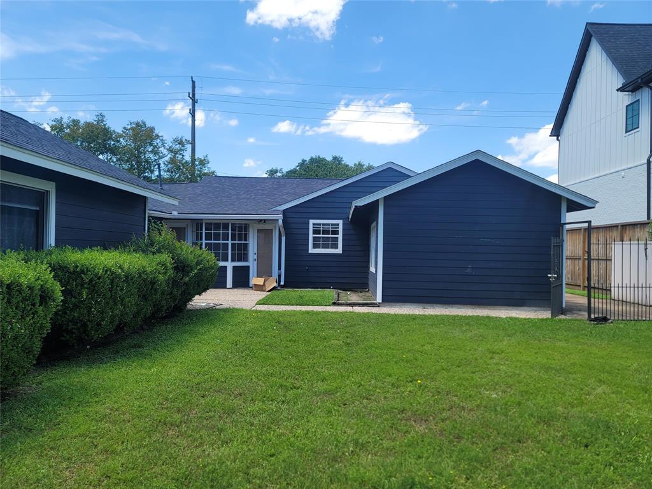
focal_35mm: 25
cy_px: 244
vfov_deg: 54.9
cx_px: 326
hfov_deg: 69.4
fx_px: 471
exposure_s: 1/509
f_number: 1.8
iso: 20
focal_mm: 7
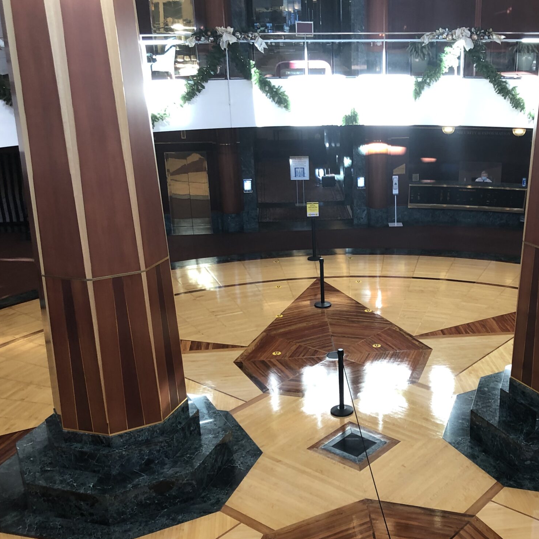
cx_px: 377
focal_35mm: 43
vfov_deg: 39.1
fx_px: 758
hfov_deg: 38.5
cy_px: 310
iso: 25
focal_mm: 3.99
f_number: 1.8
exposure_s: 1/30
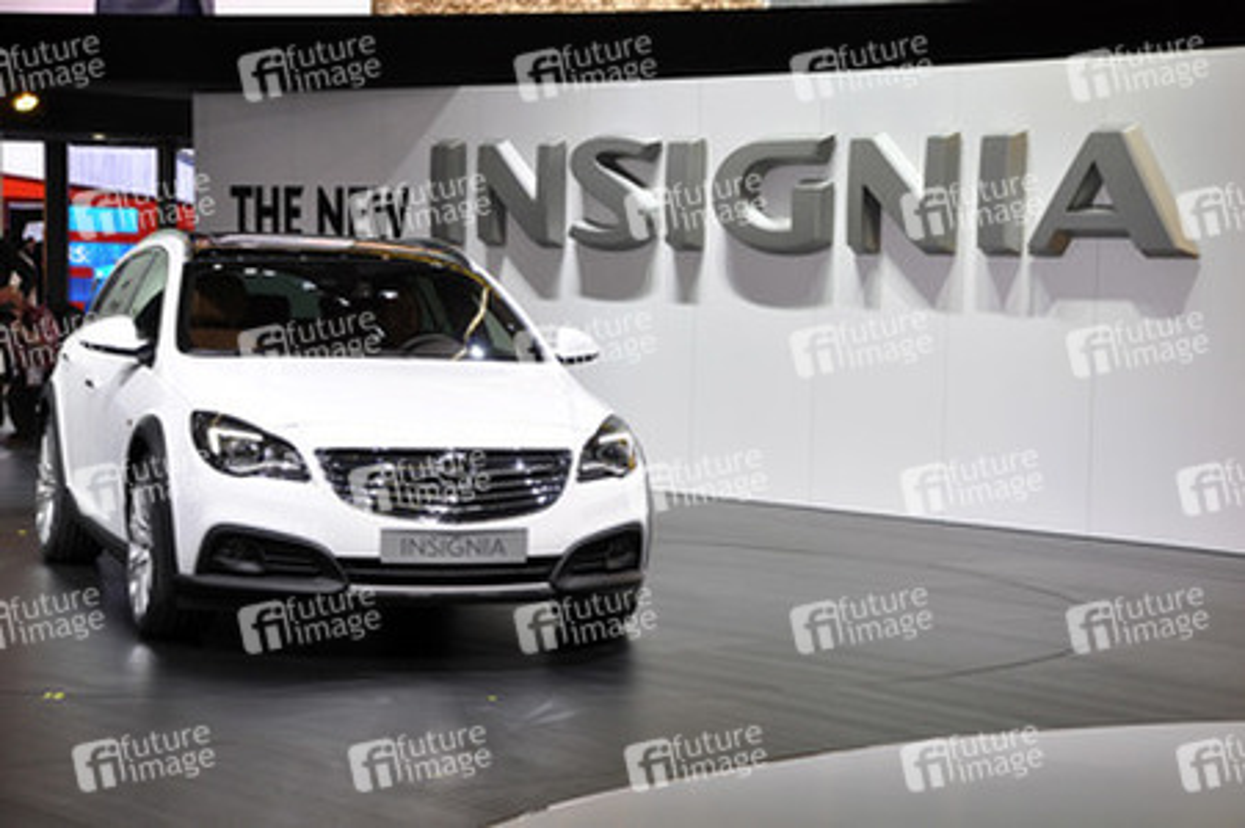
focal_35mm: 87
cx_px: 622
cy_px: 414
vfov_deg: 15.7
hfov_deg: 23.4
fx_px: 3006
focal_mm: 58
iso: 500
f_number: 5.6
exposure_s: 1/100
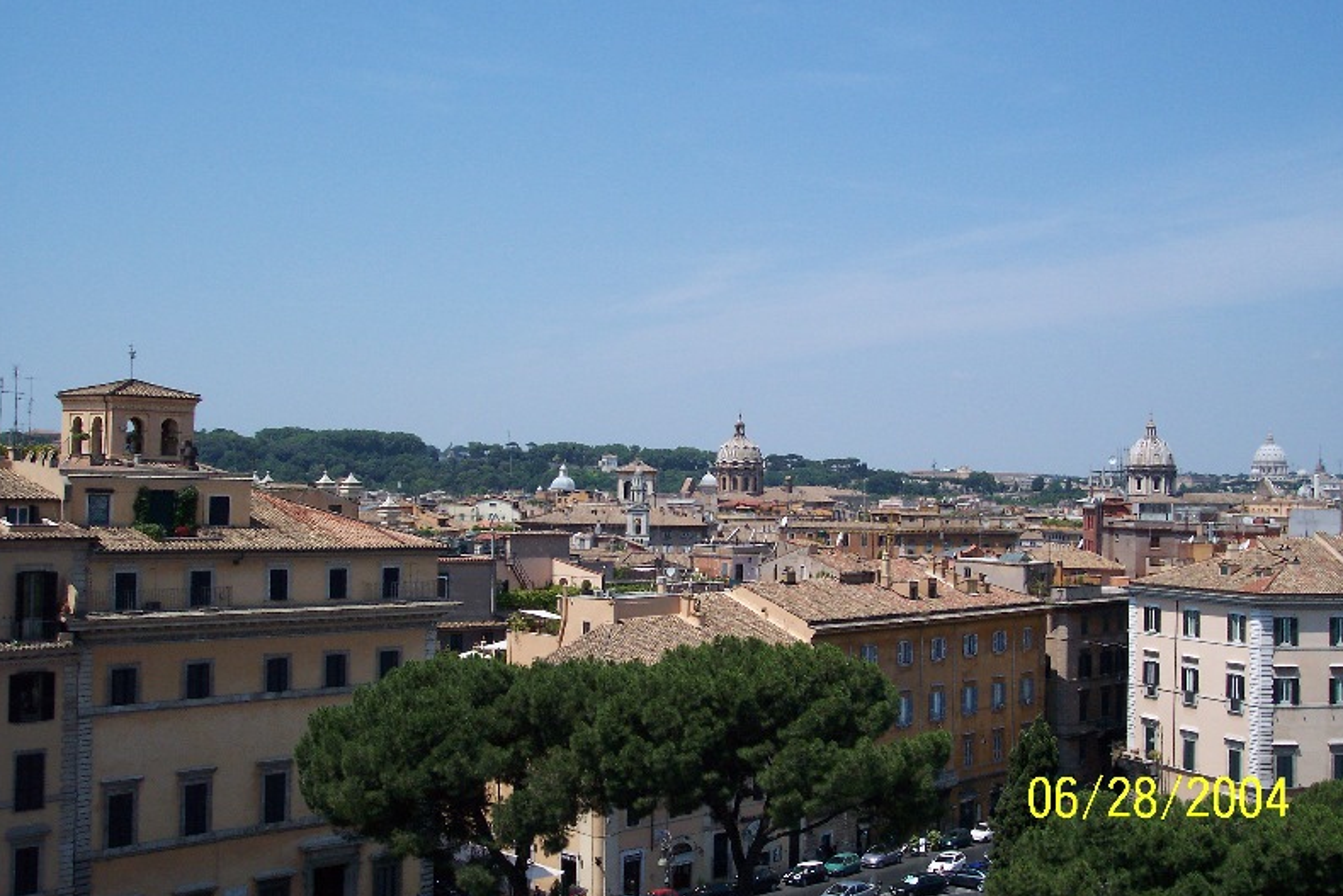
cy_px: 415
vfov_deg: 33.4
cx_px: 678
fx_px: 1492
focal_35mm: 40
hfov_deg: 48.4
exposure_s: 1/1000
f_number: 4.8
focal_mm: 8
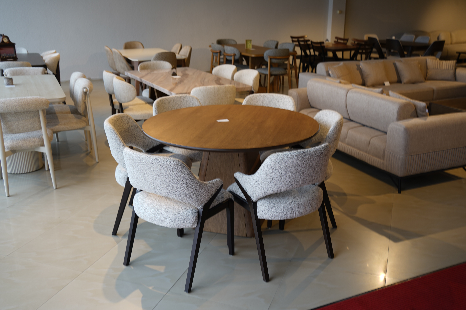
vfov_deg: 37.9
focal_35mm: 35
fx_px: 453
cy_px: 155
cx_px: 233
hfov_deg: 54.4
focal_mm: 35
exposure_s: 1/15
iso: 50
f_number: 5
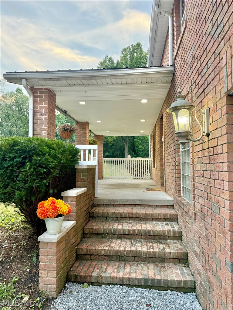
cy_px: 155
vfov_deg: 71.6
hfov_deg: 56.8
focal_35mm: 24
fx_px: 215
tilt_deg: +3.1
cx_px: 116
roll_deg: +0.4
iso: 200
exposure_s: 1/164
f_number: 1.78
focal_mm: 6.76
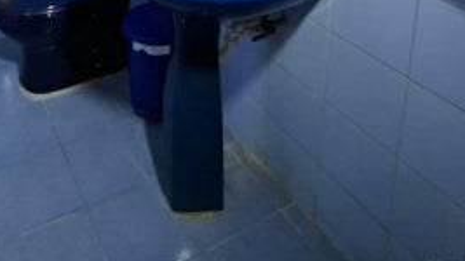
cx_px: 131
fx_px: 419
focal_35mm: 34
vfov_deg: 26.0
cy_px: -125
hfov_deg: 55.9
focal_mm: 1.74
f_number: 2.2
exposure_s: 1/20
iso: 400
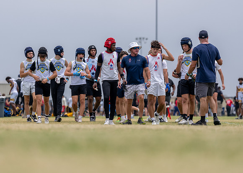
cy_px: 96
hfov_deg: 10.0
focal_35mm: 201
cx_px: 103
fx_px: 1384
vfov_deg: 7.2
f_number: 2.8
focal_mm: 143
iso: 100
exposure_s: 1/2500
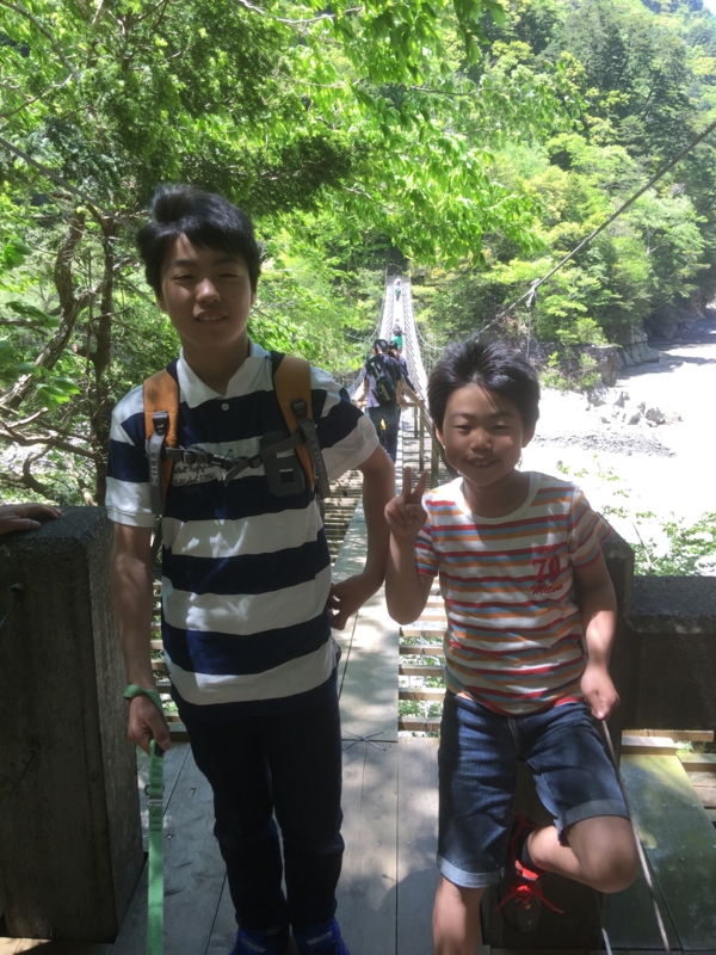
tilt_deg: -14.9
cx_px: 358
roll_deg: -0.1
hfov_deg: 48.2
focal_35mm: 29
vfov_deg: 61.7
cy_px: 478
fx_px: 800
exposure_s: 1/185
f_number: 2.2
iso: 32
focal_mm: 4.15
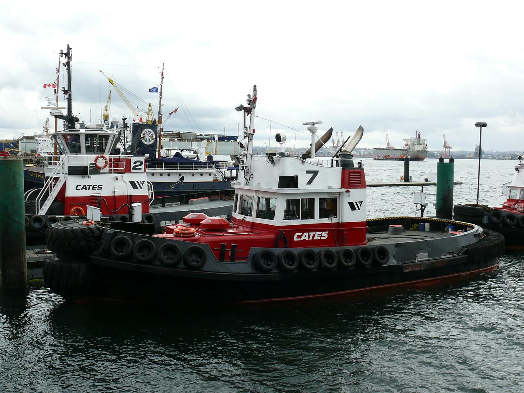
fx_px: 530
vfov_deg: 40.7
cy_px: 196
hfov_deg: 52.6
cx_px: 262
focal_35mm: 35
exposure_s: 1/200
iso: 100
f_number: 5.6
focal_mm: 7.4
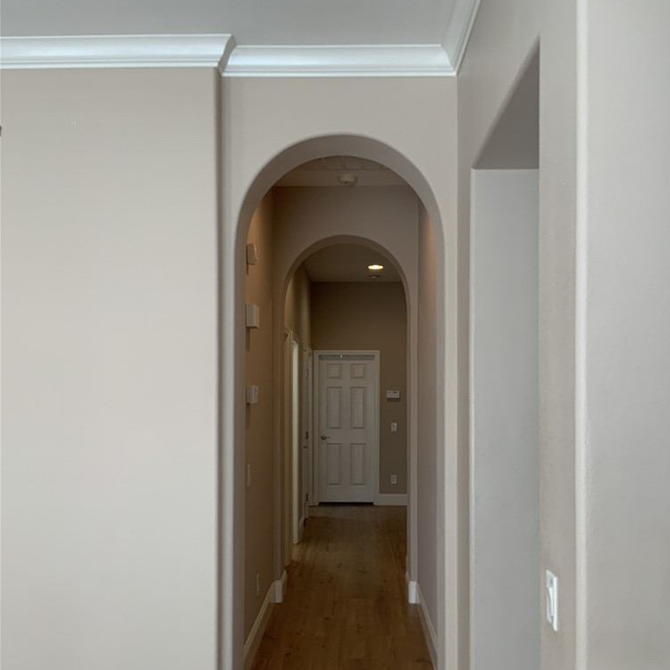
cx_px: 342
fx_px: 766
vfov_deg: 47.0
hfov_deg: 47.2
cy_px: 393
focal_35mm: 35
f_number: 1.8
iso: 32
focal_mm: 3
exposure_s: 1/60
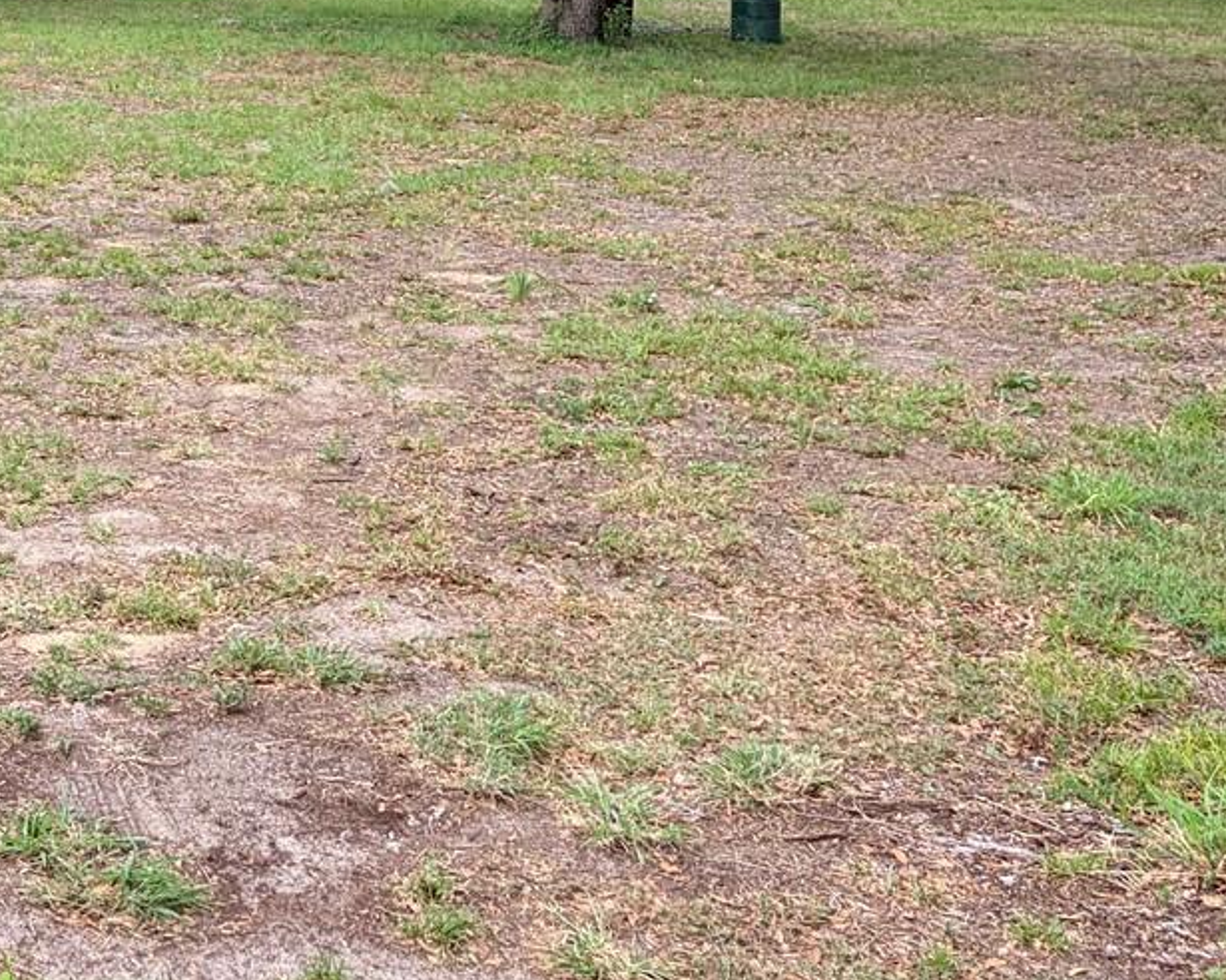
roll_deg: -0.6
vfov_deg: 21.4
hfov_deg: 26.5
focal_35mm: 66
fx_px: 2395
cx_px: -108
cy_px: -205
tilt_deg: +2.4
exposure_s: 1/1135
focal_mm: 5.96
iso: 64
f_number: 1.6
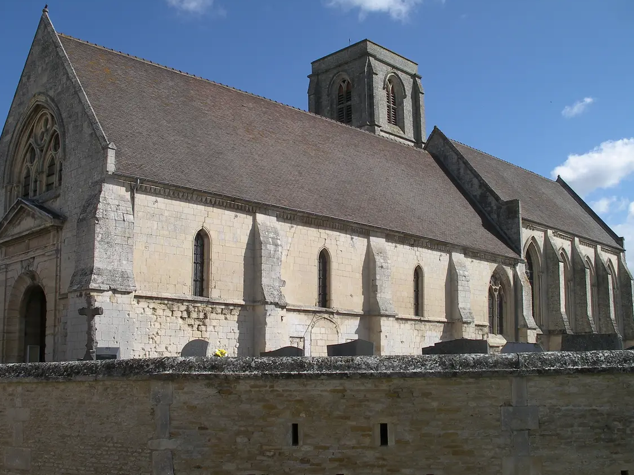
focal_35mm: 42
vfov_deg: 34.3
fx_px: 769
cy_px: 236
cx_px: 293
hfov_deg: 44.8
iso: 80
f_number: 6
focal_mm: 7.8
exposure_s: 1/320
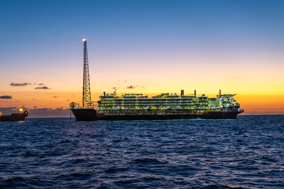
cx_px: 109
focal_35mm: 49
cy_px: 120
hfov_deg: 40.1
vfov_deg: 27.4
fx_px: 387
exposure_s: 1/200
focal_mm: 36
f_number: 3.2
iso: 3200
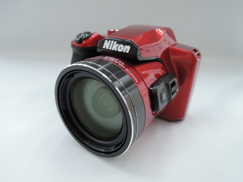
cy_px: 91
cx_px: 122
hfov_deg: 71.6
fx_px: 168
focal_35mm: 24
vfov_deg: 56.8
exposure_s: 1/30
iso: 90
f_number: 2.8
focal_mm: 5.1
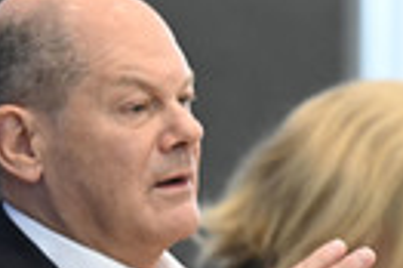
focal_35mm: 686
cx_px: 45
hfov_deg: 3.0
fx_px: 7670
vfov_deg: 2.0
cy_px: 327
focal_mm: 200
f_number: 4.5
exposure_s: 1/1000
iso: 4000
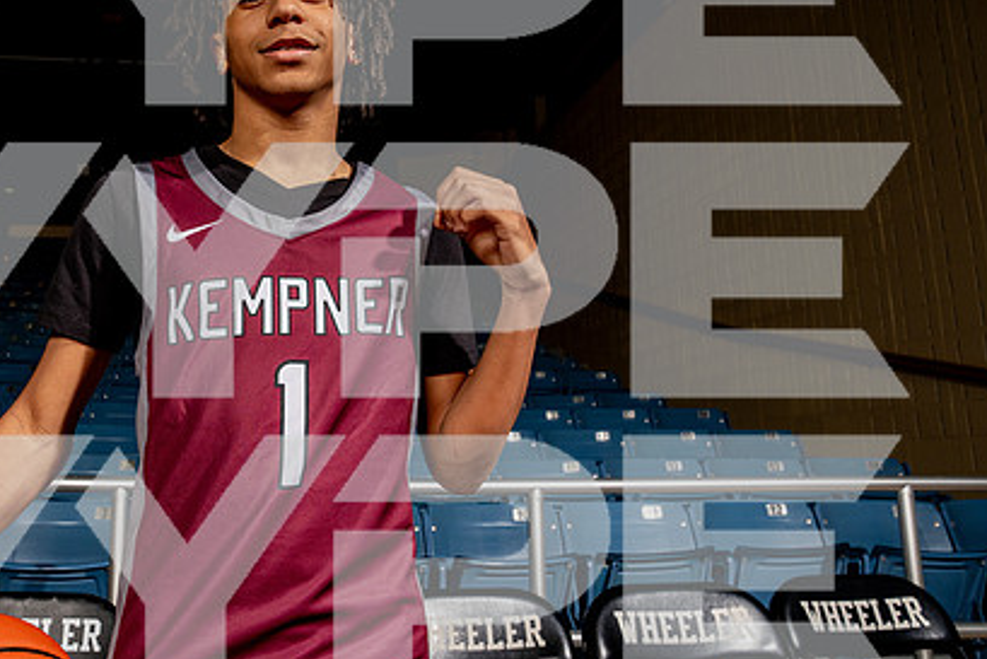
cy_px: 272
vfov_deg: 38.8
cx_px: 294
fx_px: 932
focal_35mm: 34
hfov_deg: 54.1
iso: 250
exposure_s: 1/125
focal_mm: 24
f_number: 7.1
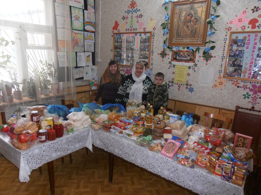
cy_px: 98
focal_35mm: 24
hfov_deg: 71.6
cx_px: 130
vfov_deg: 56.8
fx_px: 181
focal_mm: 4.2
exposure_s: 1/30
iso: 80
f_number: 3
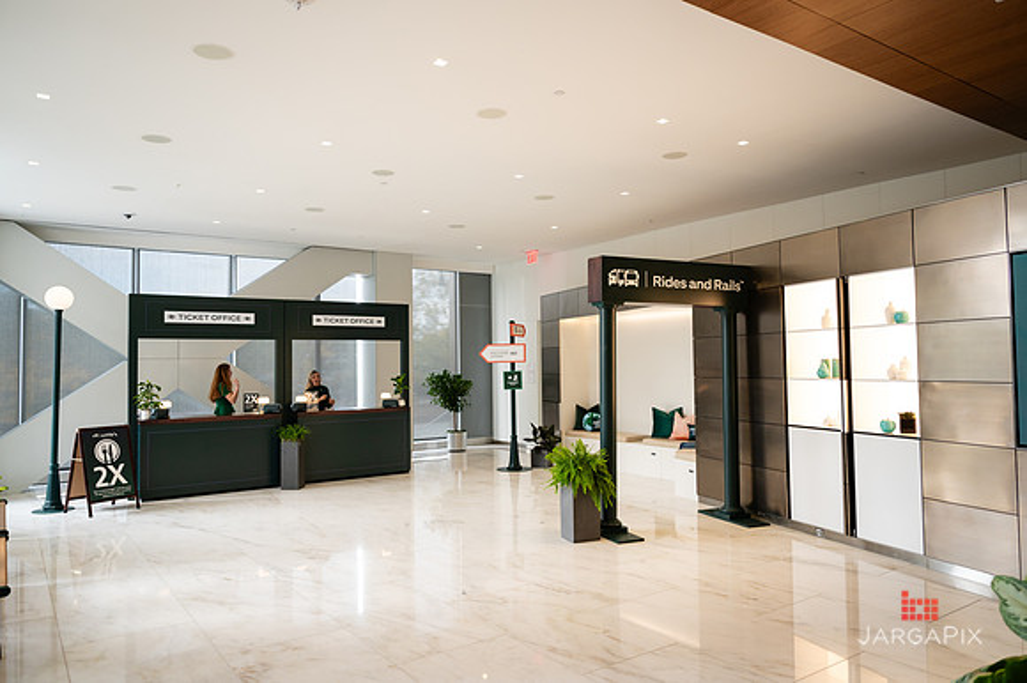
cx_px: 526
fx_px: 721
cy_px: 338
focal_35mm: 25
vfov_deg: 50.7
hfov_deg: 70.9
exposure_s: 1/160
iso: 640
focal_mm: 24
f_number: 3.2
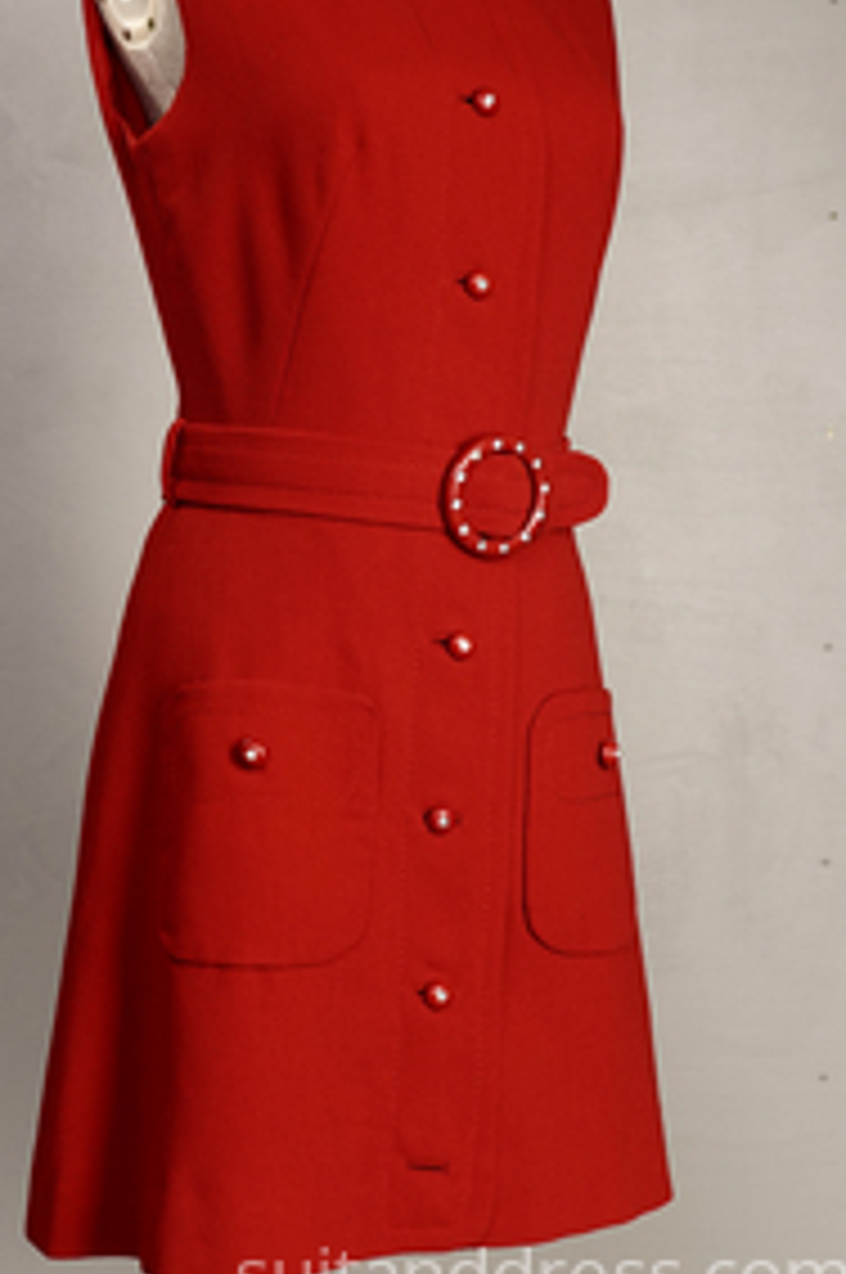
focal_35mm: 66
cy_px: 511
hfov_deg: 20.5
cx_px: 340
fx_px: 2332
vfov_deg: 30.5
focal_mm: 32
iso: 400
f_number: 5
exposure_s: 1/60
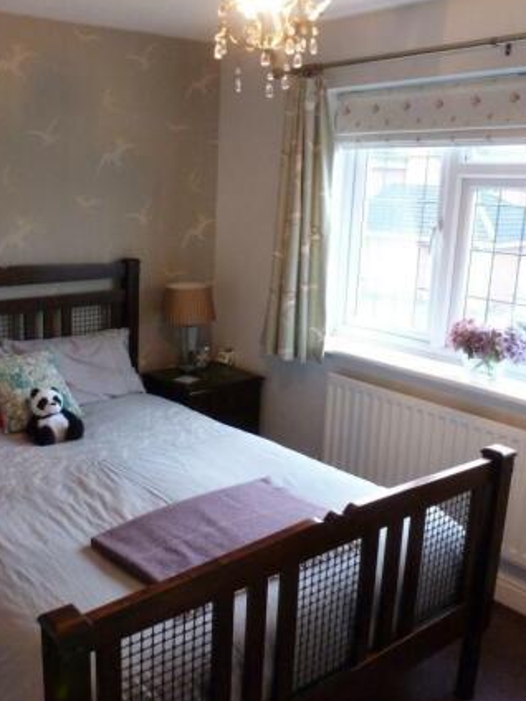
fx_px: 669
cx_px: 145
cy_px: 345
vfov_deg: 55.3
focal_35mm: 33
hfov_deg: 41.9
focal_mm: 4.3
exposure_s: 1/8
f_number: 3.3
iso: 400
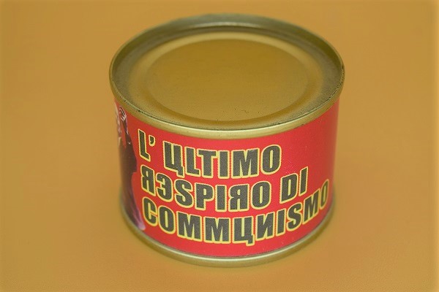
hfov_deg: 24.6
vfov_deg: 16.6
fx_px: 1006
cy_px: 146
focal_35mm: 82
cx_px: 220
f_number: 8
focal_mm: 55
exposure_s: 1/250
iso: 200
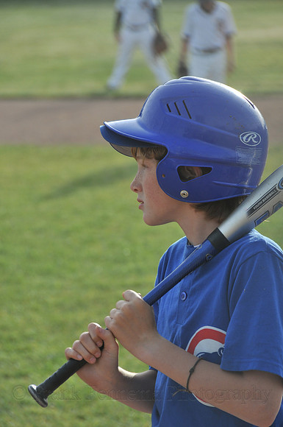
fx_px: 3016
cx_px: 142
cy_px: 214
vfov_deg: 8.1
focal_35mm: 255
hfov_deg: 5.4
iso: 200
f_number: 8
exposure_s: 1/250
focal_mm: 170
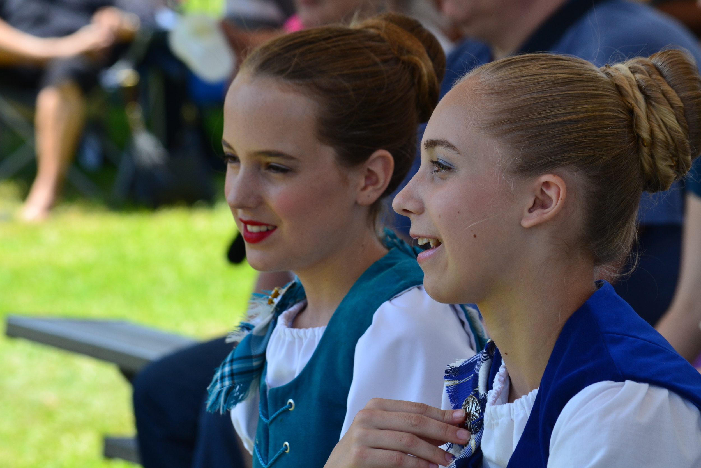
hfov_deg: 8.9
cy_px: 234
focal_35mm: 232
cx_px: 350
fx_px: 4527
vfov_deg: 5.9
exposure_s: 1/250
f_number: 10
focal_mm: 155
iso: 400
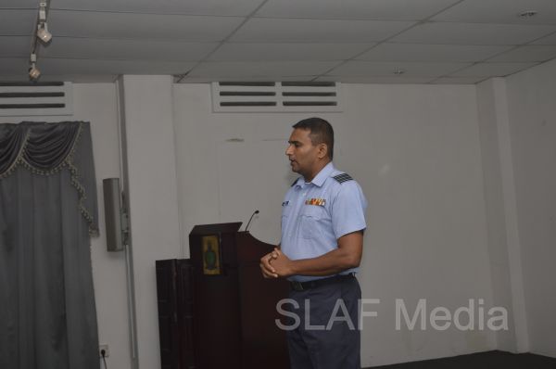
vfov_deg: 26.4
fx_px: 786
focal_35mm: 51
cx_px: 278
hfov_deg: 38.9
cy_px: 184
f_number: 7.1
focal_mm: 34
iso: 200
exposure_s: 1/200
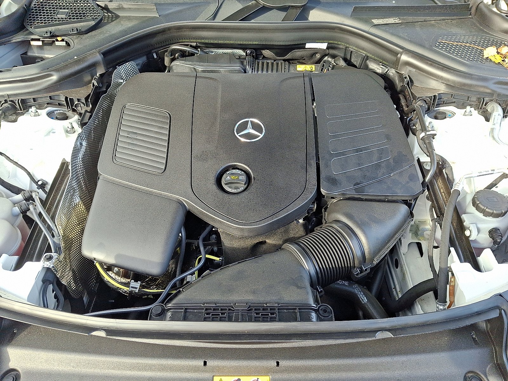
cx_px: 254
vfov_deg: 54.9
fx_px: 367
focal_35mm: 25
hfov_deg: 69.4
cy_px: 190
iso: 25
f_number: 1.8
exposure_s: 1/147
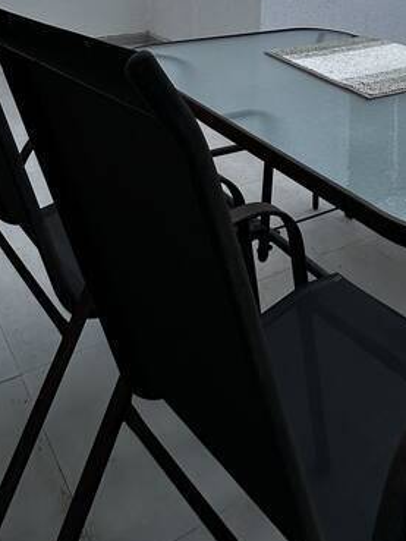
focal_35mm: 41
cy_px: -123
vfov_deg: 35.1
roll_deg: -2.8
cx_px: 278
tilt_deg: +2.8
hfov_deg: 34.7
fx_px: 641
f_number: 2.2
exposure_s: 1/461
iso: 40
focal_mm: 2.22
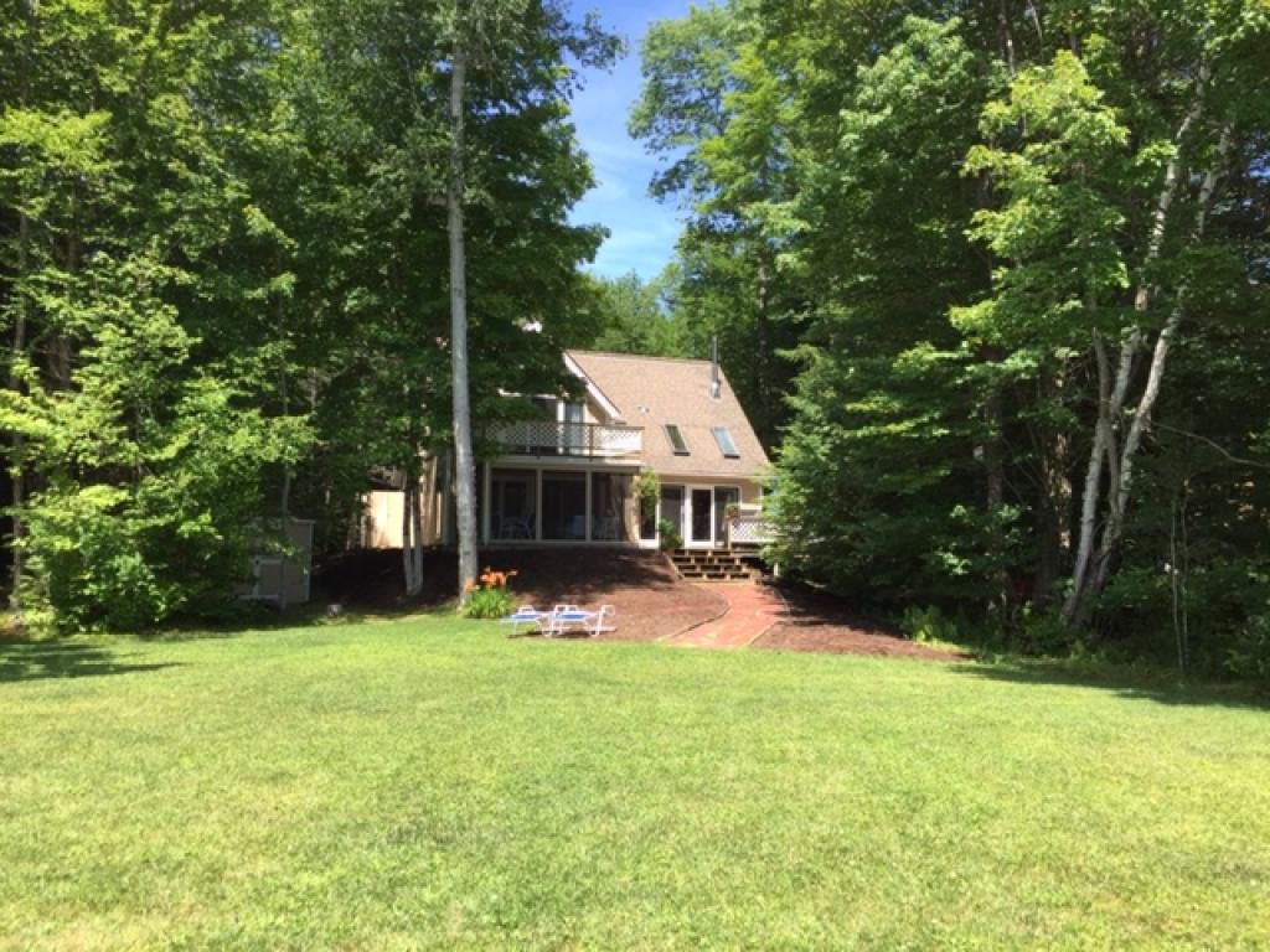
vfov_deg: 48.2
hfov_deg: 61.7
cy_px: 476
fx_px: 1064
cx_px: 635
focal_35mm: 29
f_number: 2.2
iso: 32
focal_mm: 4.15
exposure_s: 1/573
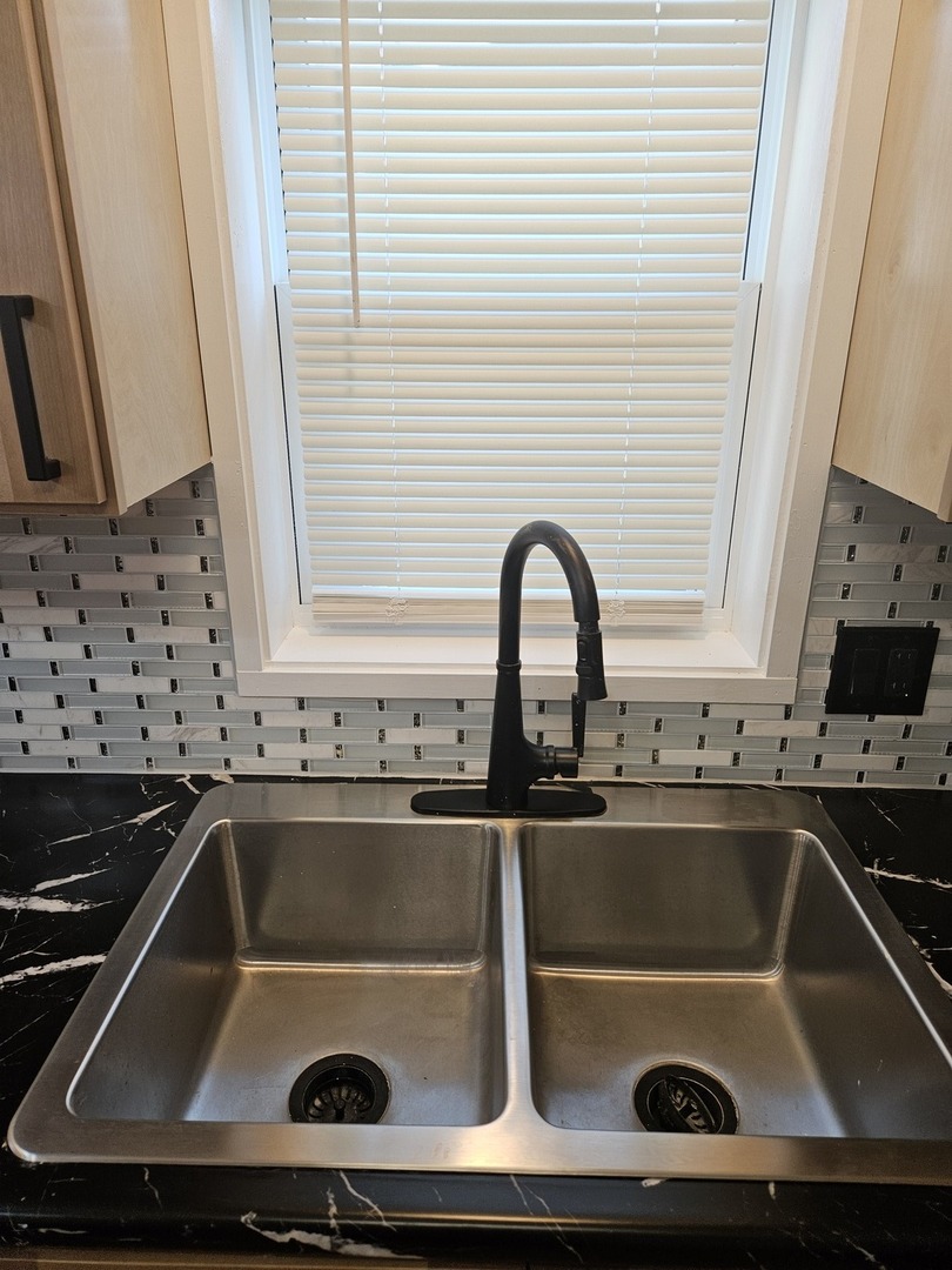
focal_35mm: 23
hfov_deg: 58.9
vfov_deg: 73.9
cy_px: 635
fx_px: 843
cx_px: 476
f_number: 1.8
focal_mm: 5.4
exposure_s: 1/120
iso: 80
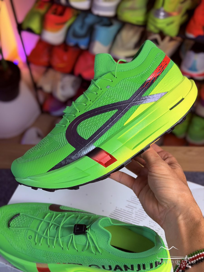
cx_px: 102
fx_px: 377
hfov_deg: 30.3
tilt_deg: -56.8
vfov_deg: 39.7
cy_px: 136
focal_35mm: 48
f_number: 1.78
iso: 50
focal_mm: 6.76
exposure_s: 1/50
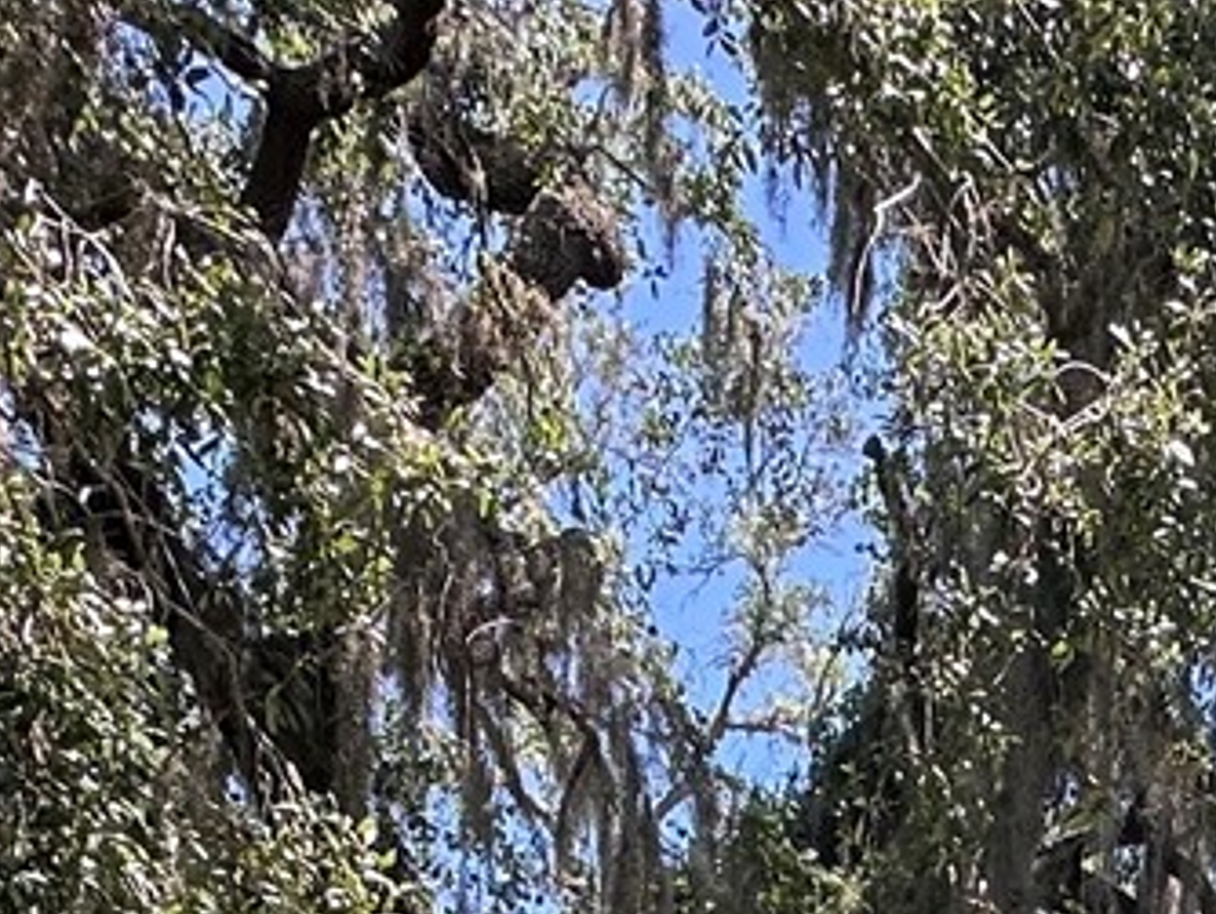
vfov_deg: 14.6
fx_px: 2355
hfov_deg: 26.9
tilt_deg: -1.5
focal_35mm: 67
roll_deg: -0.4
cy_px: 2170
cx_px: 1285
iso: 40
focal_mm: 2.22
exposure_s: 1/304
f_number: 2.2
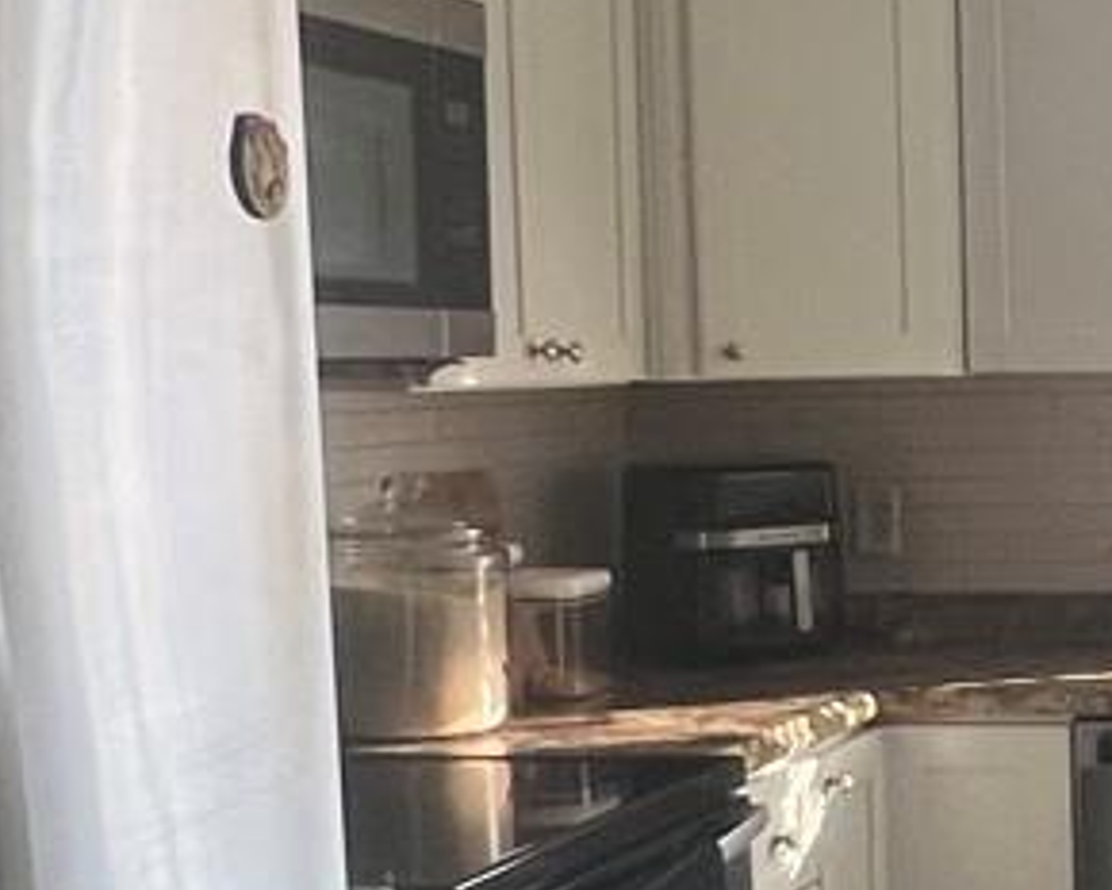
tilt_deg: -6.8
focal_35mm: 70
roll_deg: +0.8
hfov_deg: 24.1
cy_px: 595
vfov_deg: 21.8
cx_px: 1403
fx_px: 2304
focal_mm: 1.57
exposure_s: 1/99
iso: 125
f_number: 1.8
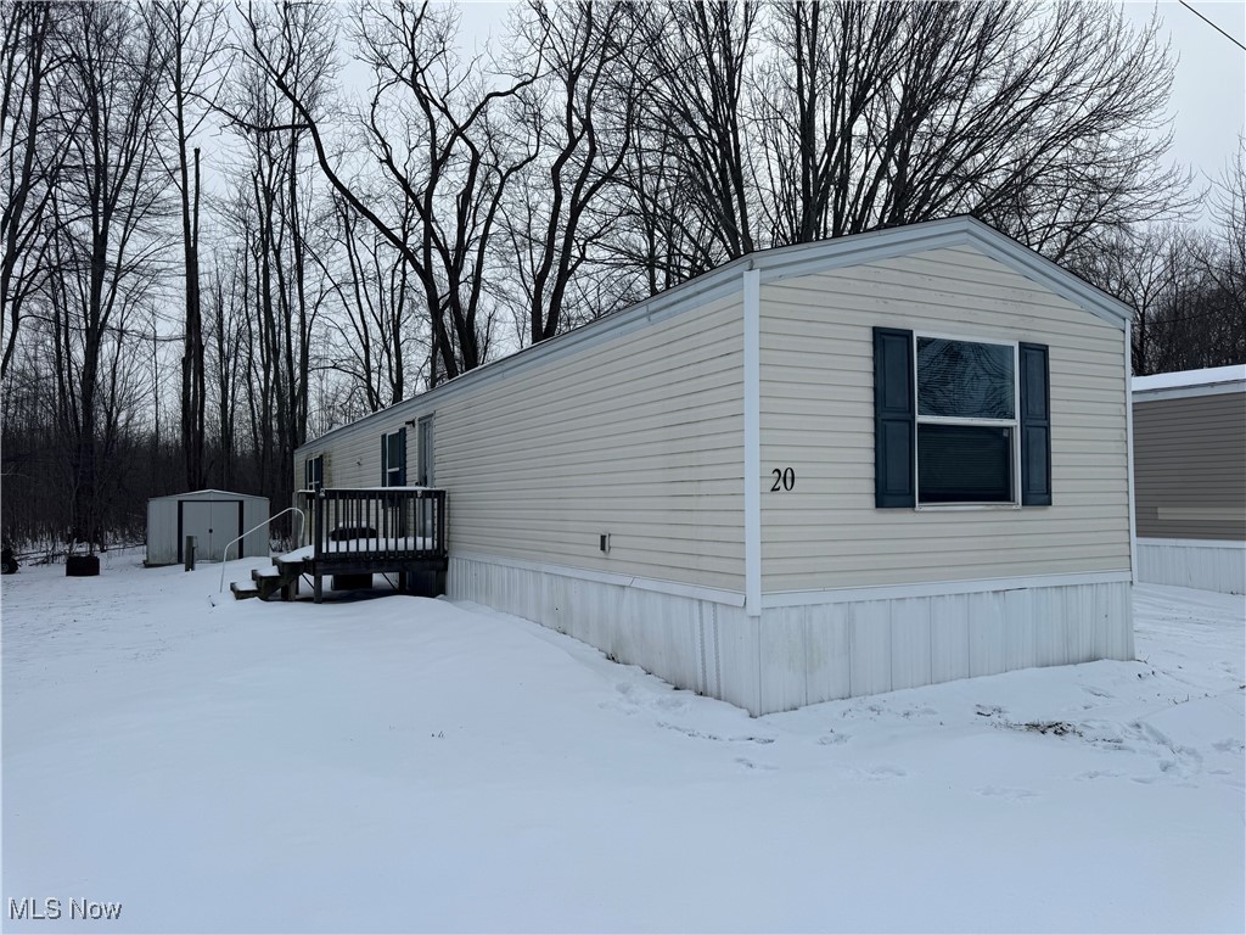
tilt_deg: +1.8
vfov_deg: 56.8
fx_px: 864
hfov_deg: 71.6
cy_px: 468
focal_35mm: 24
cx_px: 623
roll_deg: +0.0
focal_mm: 6.76
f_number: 1.78
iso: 80
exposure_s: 1/2041
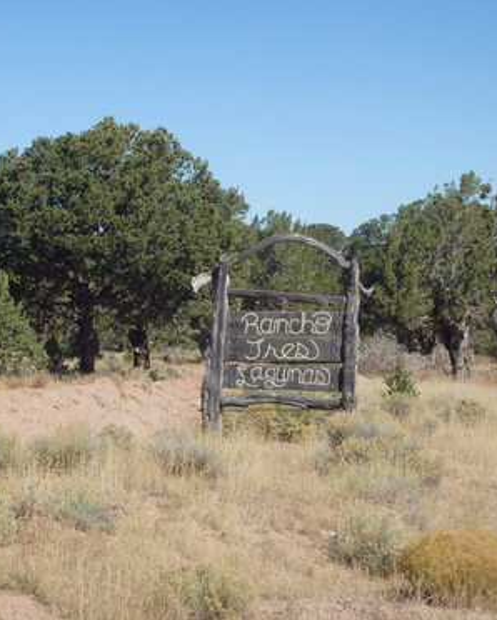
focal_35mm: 118
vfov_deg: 16.3
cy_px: 309
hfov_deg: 13.1
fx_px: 2168
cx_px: 158
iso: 160
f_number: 13
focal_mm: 16.1
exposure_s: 1/125
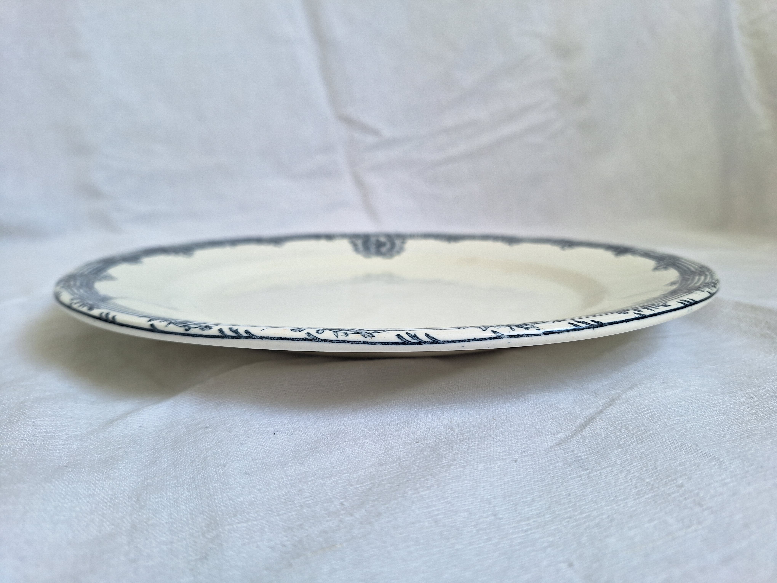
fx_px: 516
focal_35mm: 23
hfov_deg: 73.9
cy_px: 292
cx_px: 388
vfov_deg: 58.9
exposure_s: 1/115
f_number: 1.8
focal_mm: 5.54
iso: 40
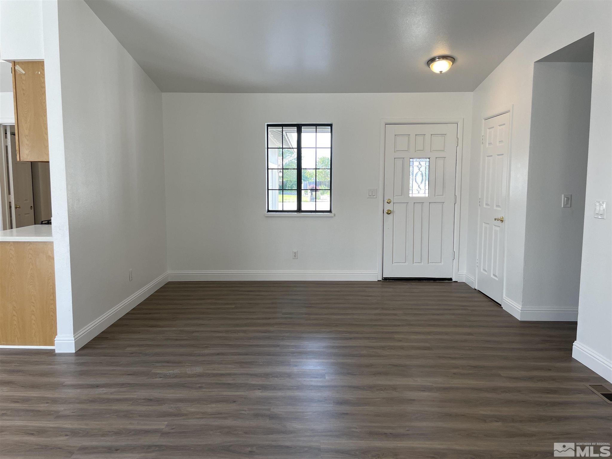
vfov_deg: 53.1
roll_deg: +0.3
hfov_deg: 67.3
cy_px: 230
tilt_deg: -5.5
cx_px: 306
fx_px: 460
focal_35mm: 26
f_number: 1.6
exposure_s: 1/120
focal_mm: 4.2
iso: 50
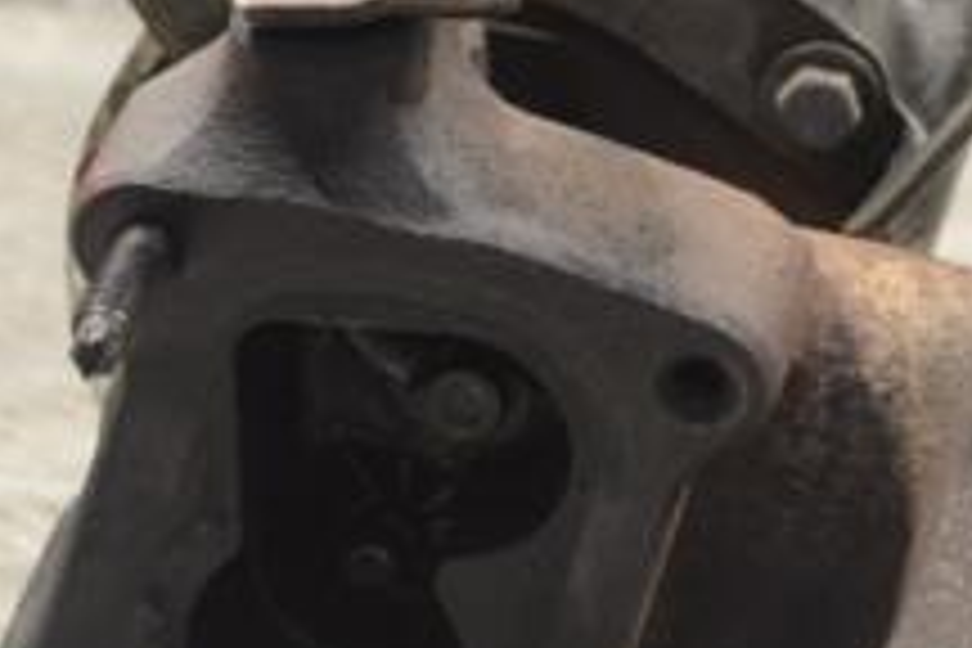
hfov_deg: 10.3
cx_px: 621
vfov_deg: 6.9
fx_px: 5400
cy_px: 243
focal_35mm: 200
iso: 500
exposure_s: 1/30
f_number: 5.6
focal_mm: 48
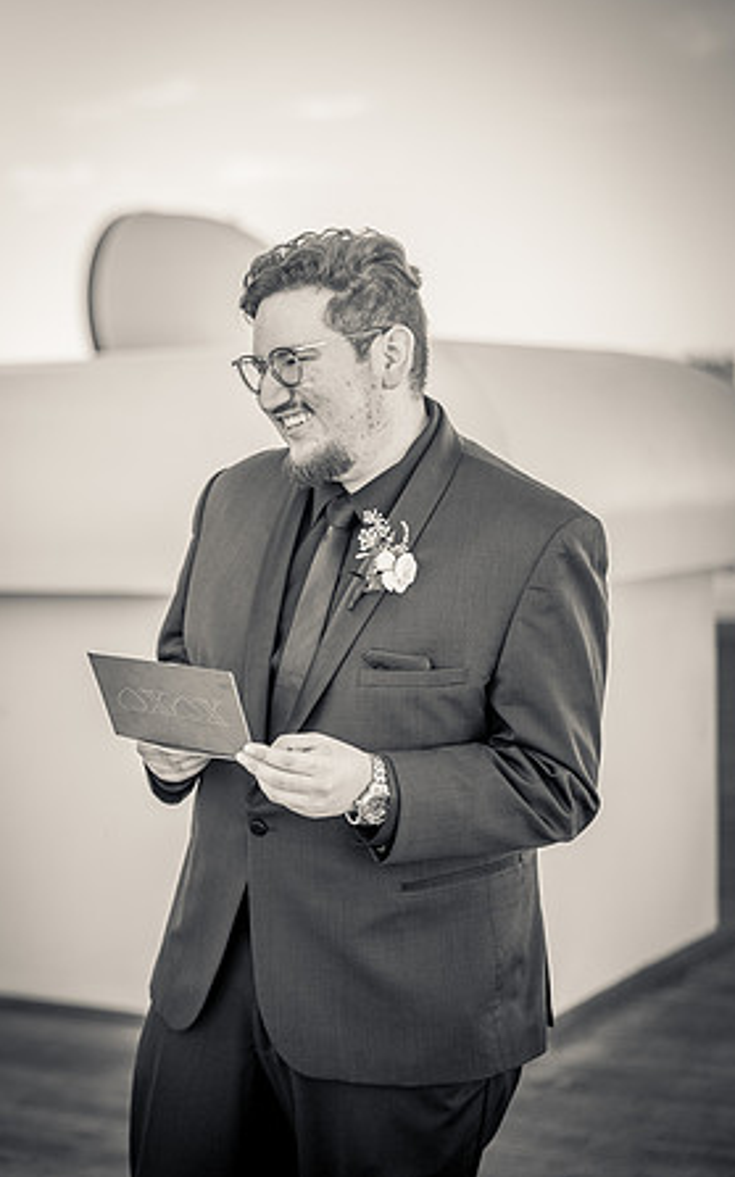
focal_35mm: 77
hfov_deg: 16.2
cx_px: -147
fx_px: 2470
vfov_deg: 26.8
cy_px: 587
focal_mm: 50
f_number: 1.4
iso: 200
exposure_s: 1/2500
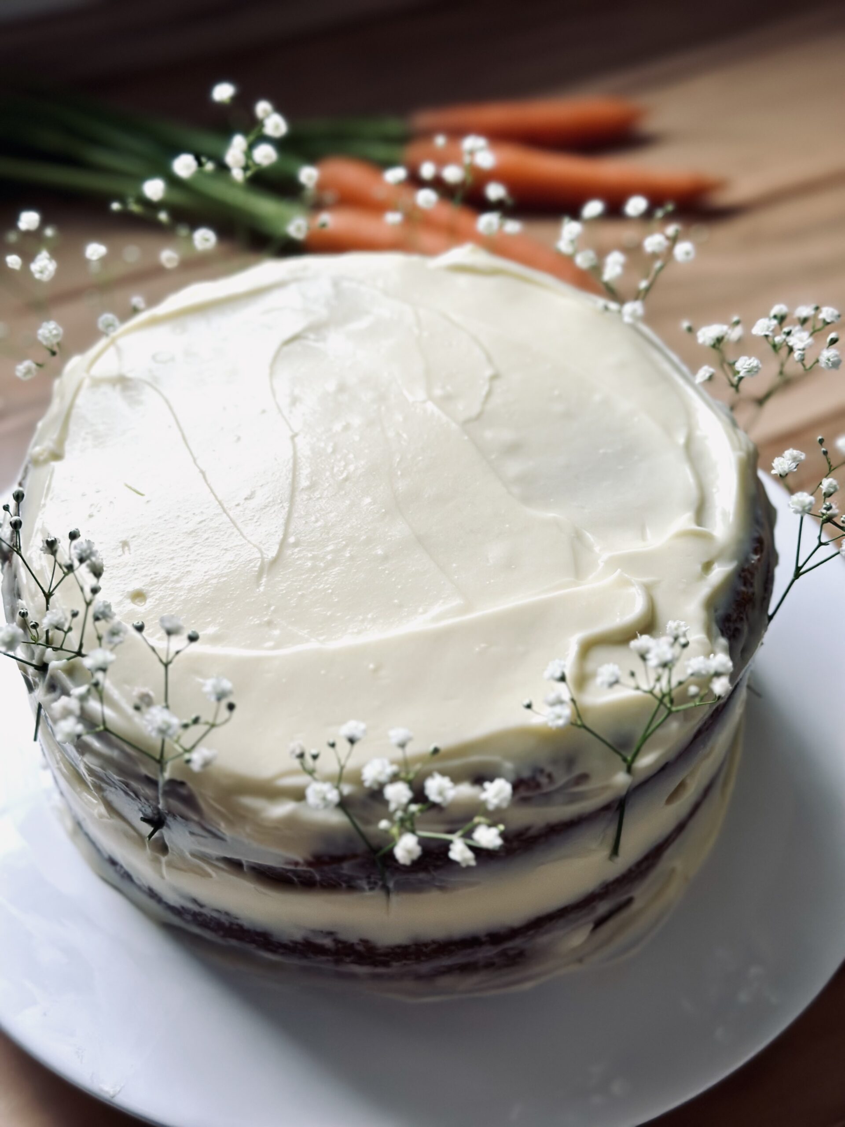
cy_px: 564
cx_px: 422
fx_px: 1562
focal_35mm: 48
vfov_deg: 39.7
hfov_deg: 30.3
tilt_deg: -47.9
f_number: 1.78
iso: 80
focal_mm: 6.86
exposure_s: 1/212
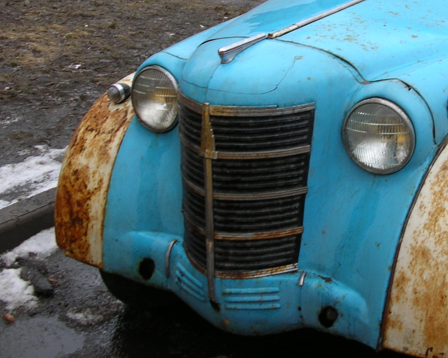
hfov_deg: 29.0
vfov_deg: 24.0
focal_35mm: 63
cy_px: 103
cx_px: 389
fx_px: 835
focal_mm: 5.8
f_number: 2.8
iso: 50
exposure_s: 1/43.8
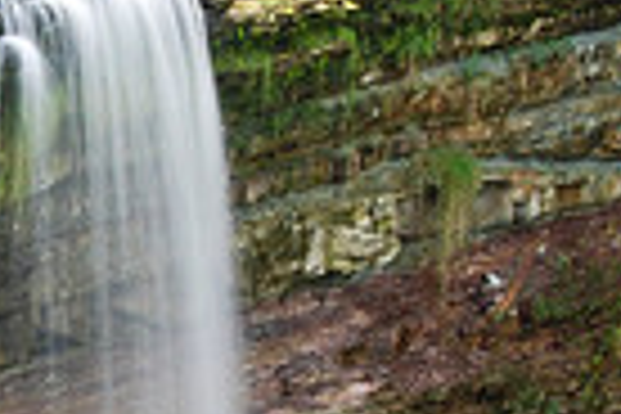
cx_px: -22
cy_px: 338
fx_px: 4140
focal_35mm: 240
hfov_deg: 8.5
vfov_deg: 5.7
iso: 100
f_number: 27
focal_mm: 38
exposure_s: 1
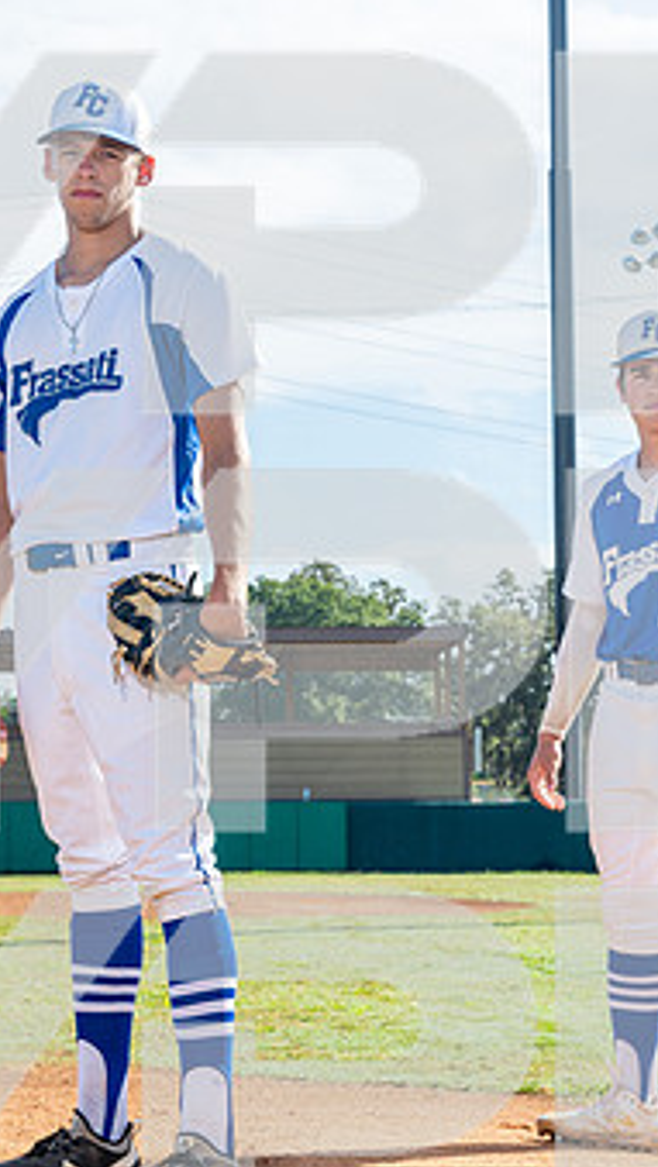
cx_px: 86
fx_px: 2664
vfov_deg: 24.7
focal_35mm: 86
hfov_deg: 14.0
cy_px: 652
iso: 100
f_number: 8
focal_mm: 48
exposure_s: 1/125
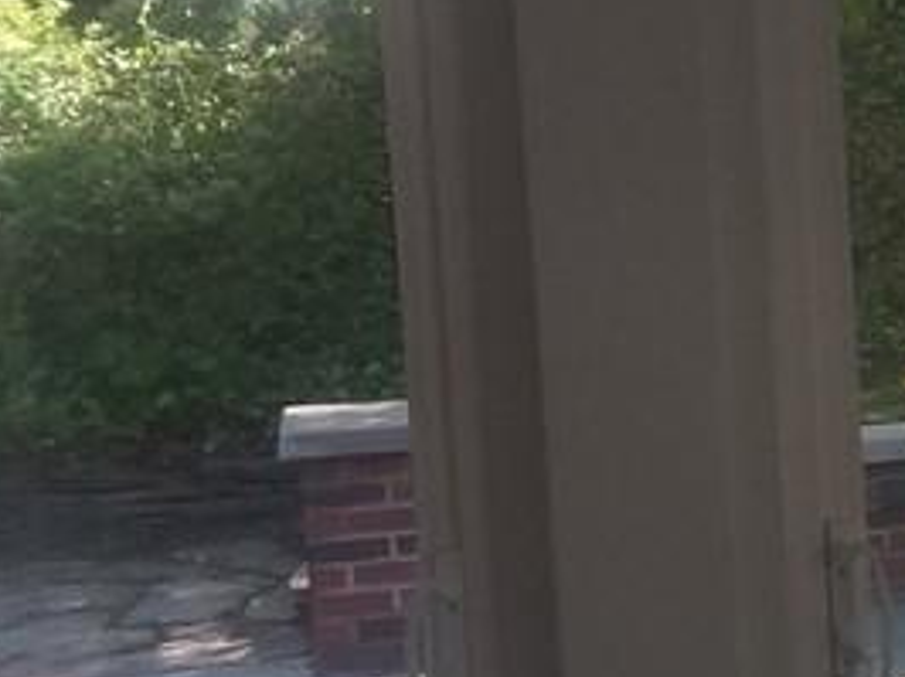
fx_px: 2717
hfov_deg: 16.1
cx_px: 1606
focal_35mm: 104
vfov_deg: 14.2
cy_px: 289
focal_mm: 2.91
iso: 50
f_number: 1.9
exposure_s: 1/60
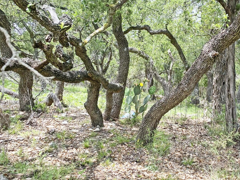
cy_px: 80
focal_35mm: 43
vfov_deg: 33.6
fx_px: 298
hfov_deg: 41.7
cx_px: 197
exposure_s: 1/698
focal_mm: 4.25
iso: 32
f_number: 1.8
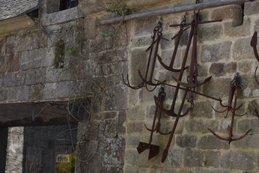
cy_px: 92
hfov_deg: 19.4
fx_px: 758
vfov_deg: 13.0
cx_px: 138
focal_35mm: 105
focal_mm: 27
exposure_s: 1/200
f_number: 7.1
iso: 100
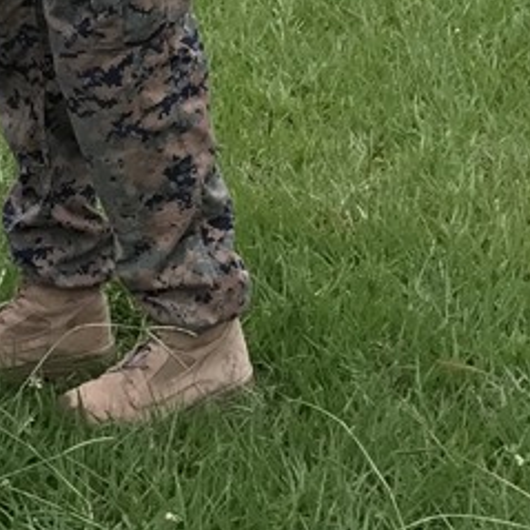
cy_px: -412
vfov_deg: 11.2
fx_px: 2512
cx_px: -106
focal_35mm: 145
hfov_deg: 11.8
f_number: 1.8
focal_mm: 3.99
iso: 32
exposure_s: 1/120
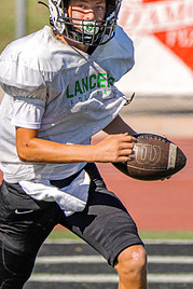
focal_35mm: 1344
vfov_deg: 1.5
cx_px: 71
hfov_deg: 1.0
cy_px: 98
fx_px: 10793
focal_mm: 359
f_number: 7.1
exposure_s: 1/1600
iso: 200
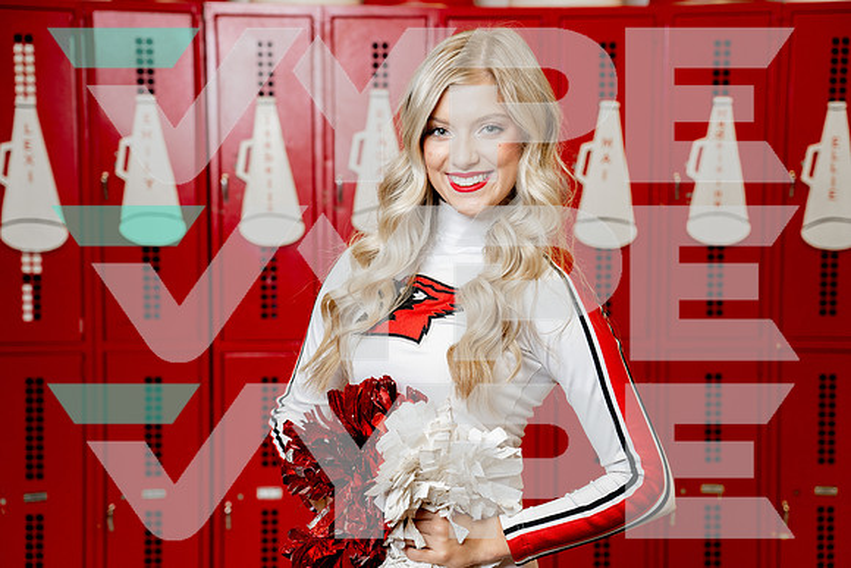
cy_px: 284
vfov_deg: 23.8
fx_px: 1348
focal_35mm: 57
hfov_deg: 35.0
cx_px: 426
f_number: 4
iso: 800
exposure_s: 1/250
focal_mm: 57
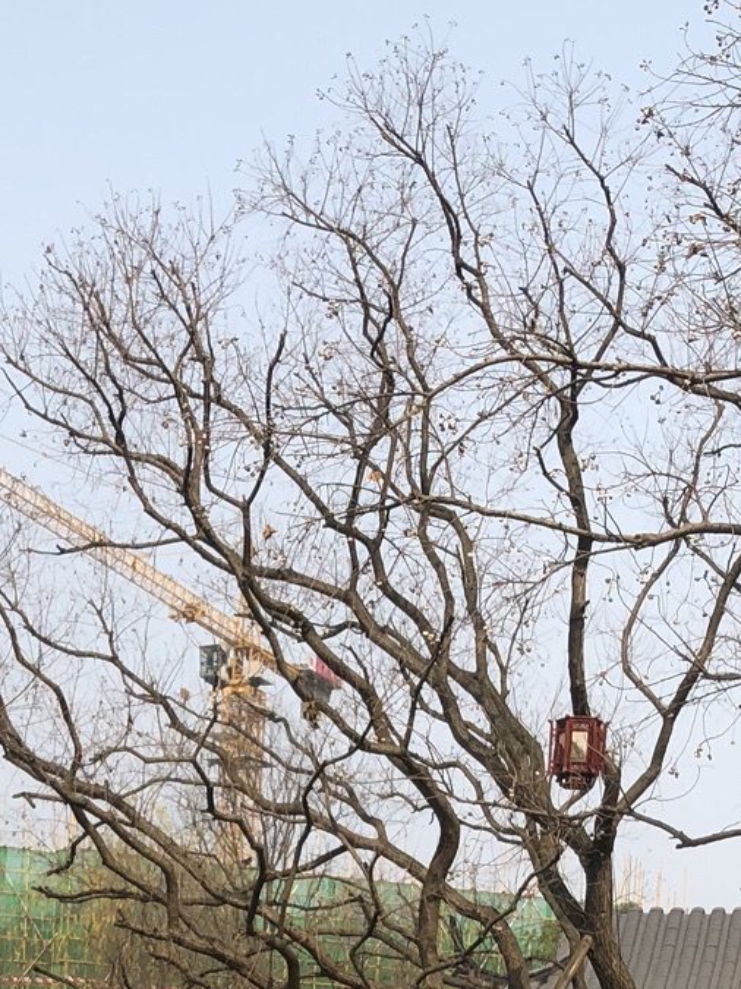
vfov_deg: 21.4
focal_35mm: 83
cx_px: 208
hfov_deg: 17.7
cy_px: 1279
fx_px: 2370
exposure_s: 1/1499
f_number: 1.8
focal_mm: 3.99
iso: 20
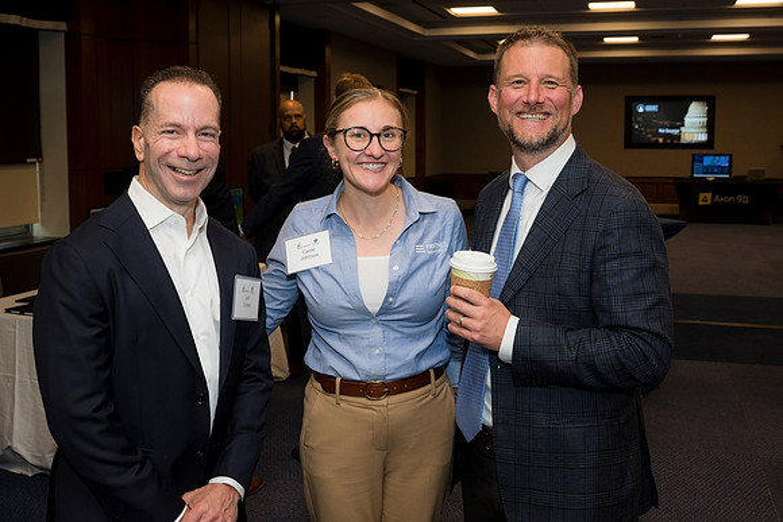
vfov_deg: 45.0
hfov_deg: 63.6
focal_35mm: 29
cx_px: 392
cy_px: 261
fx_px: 631
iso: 800
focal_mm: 29
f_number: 5
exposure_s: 1/125
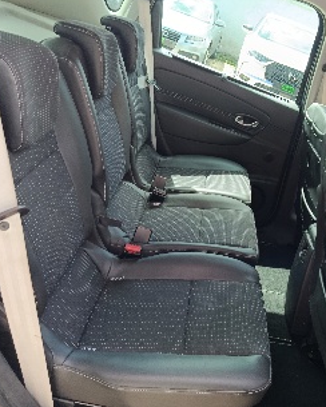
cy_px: 203
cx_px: 244
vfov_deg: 55.7
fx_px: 386
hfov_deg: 44.3
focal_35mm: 32
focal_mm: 5.24
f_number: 1.7
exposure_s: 1/100
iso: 190
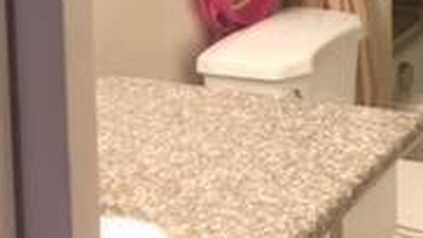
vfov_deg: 10.6
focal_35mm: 112
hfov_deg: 17.9
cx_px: 545
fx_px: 1257
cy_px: -72
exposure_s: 1/30
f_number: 2.2
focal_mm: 4.15
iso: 64
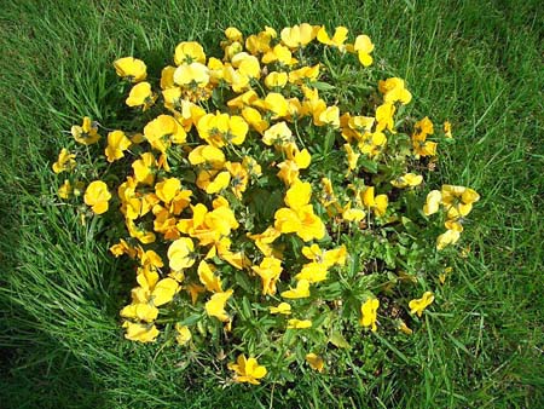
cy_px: 204
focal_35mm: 35
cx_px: 272
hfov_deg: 52.6
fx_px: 550
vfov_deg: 40.7
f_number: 4.3
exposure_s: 1/800
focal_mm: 5.8
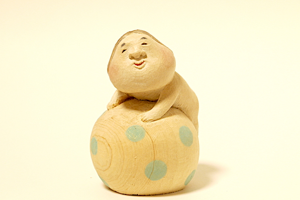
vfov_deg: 14.5
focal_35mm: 94
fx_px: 783
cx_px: 150
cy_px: 108
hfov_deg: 21.7
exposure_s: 1/3.2
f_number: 9
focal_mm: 45
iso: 400
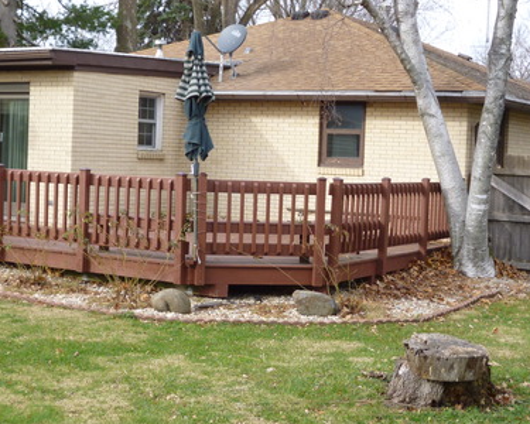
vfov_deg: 25.4
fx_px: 941
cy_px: 189
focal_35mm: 60
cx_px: 237
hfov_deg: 31.4
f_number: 3.5
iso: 100
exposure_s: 1/200
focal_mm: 6.4
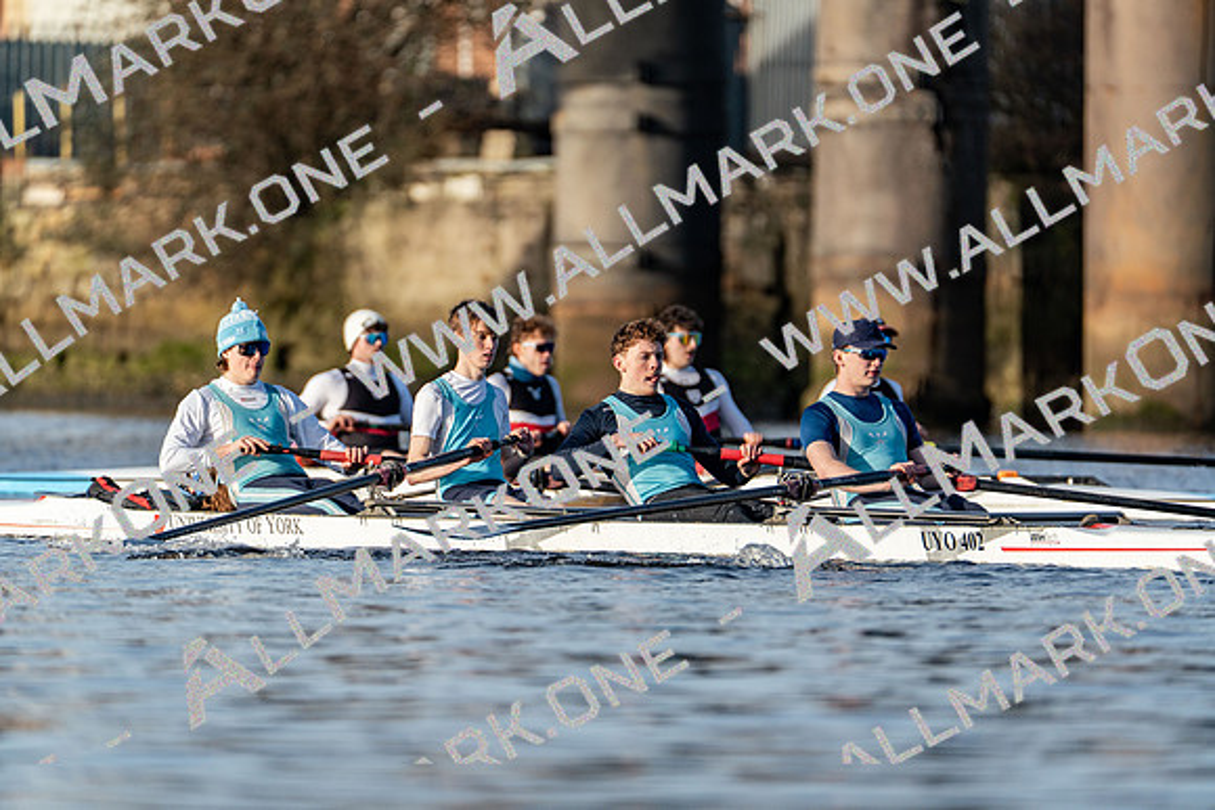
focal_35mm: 600
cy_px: 405
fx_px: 20254
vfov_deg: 2.3
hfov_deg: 3.4
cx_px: 608
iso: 500
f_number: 6.3
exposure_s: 1/2000
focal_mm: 600
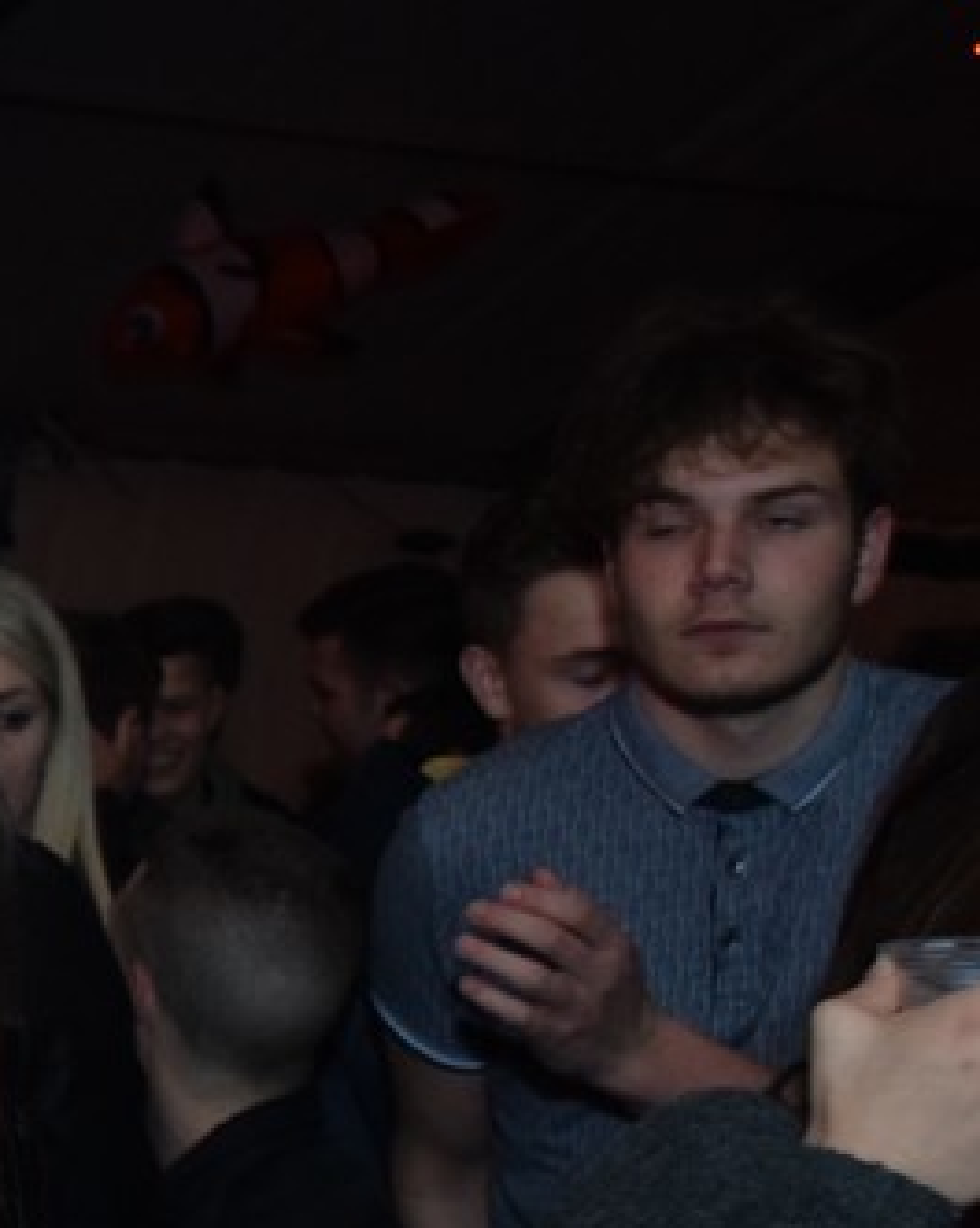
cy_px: 1128
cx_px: -864
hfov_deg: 13.2
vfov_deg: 18.3
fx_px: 3739
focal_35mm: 103
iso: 1600
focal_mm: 24
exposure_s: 1/60
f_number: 4
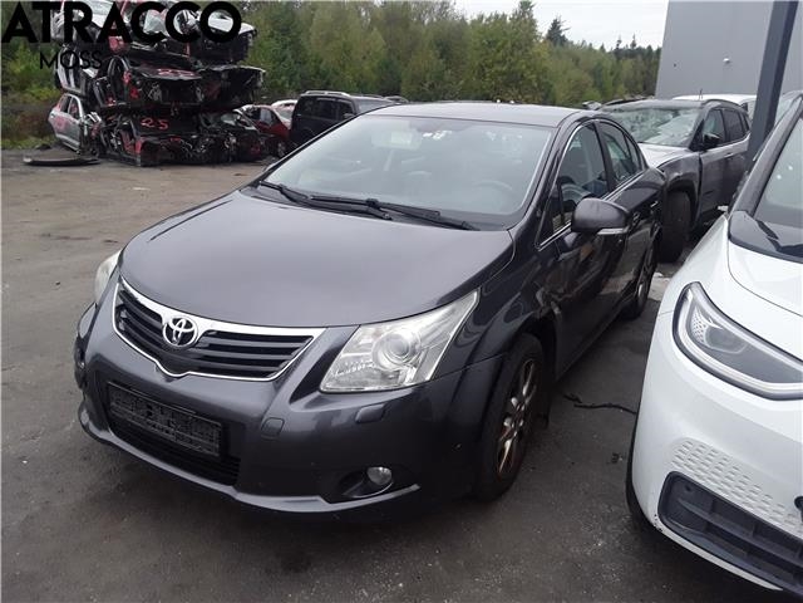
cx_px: 402
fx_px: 650
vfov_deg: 49.7
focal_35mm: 28
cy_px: 302
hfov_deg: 63.4
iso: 40
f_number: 1.9
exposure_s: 1/406
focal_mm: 2.91
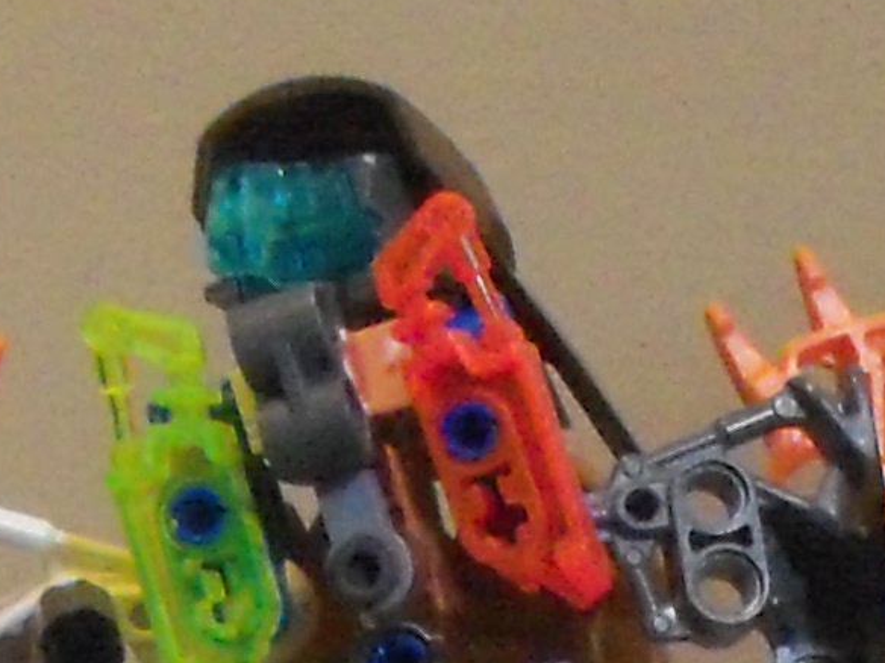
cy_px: 1730
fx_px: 6085
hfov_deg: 8.3
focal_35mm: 238
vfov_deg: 5.9
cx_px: 608
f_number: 3
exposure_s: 1/6
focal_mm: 6.3
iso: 400
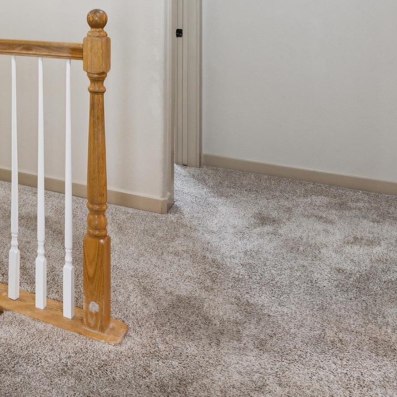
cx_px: -82
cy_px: -12
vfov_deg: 33.6
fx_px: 590
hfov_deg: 31.2
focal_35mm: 45
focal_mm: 15.5
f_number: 13
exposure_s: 1/2.5
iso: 400
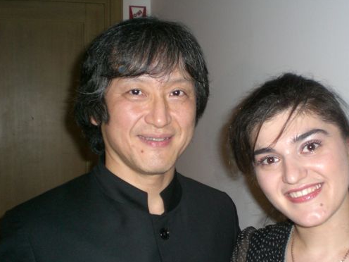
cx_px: 198
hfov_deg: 38.8
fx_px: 494
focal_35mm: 49
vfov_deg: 29.5
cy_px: 166
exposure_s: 1/60
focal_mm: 6.3
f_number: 3.1
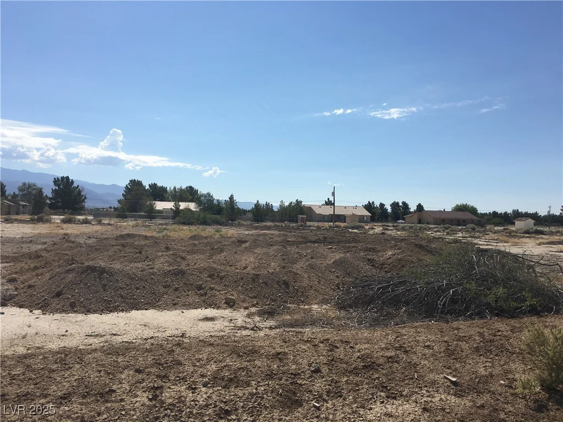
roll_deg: -2.4
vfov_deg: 48.2
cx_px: 282
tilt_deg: +1.1
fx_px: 472
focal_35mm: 29
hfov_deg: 61.7
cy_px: 211
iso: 25
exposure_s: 1/2849
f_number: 2.2
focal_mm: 4.15
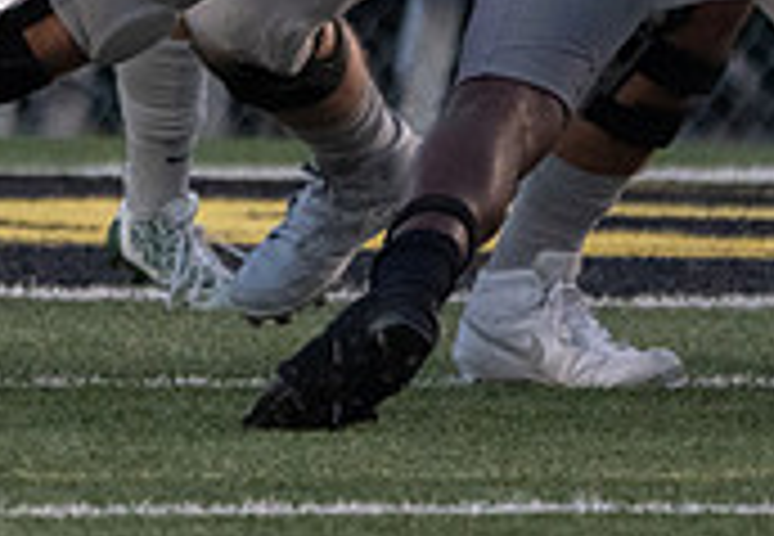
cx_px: -242
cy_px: -254
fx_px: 43938
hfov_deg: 1.0
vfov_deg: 0.7
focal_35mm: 2020
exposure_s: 1/1000
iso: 4000
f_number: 5.6
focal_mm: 400
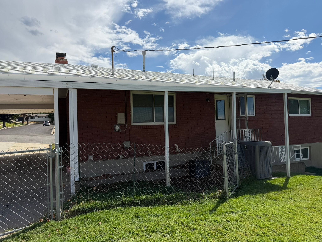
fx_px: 223
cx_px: 161
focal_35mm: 24
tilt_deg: +2.6
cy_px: 121
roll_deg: +1.8
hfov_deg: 71.6
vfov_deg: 56.8
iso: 80
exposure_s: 1/7353
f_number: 1.78
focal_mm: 6.76
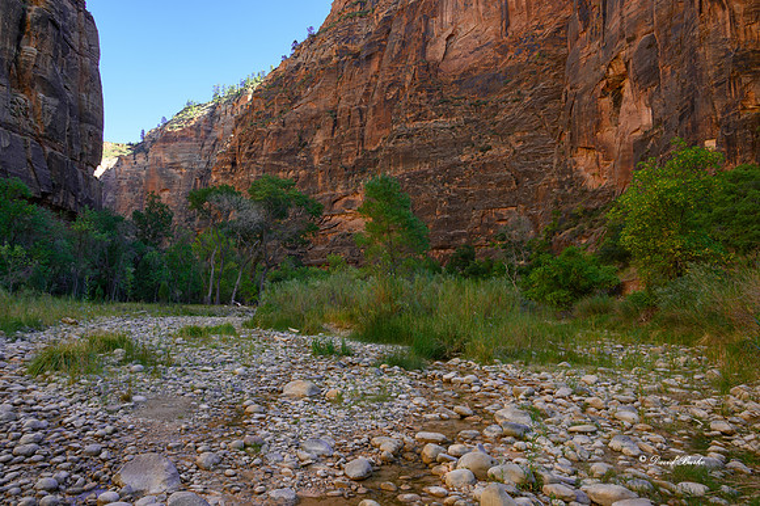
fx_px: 506
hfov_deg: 73.8
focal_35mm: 24
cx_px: 380
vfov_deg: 53.1
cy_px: 253
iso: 100
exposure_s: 1/15
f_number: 11
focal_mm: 24
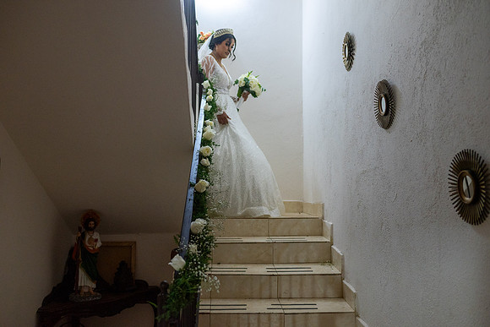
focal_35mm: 35
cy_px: 164
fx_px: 476
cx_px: 245
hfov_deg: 54.4
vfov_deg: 37.9
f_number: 3.5
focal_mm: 35
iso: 1600
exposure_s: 1/125
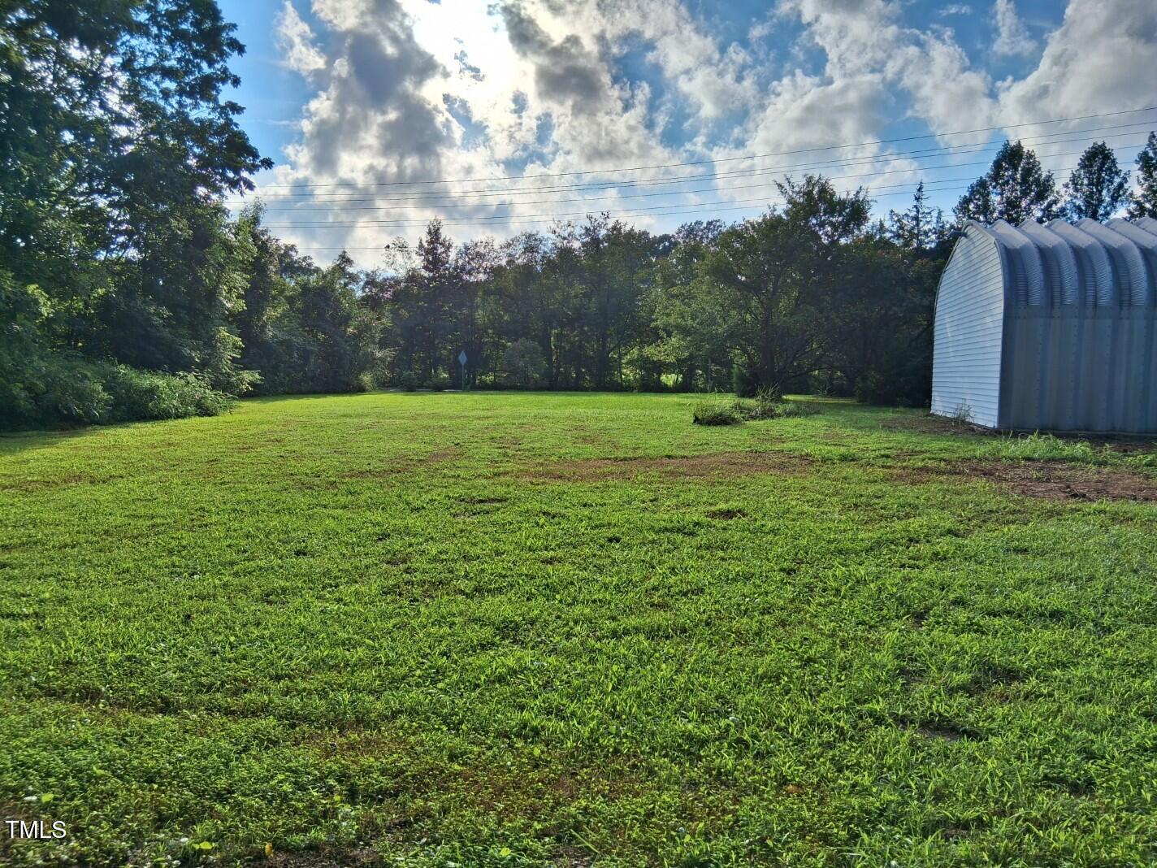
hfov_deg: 67.3
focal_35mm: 26
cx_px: 578
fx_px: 869
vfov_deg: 53.1
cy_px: 434
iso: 25
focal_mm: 3.98
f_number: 1.8
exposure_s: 1/663
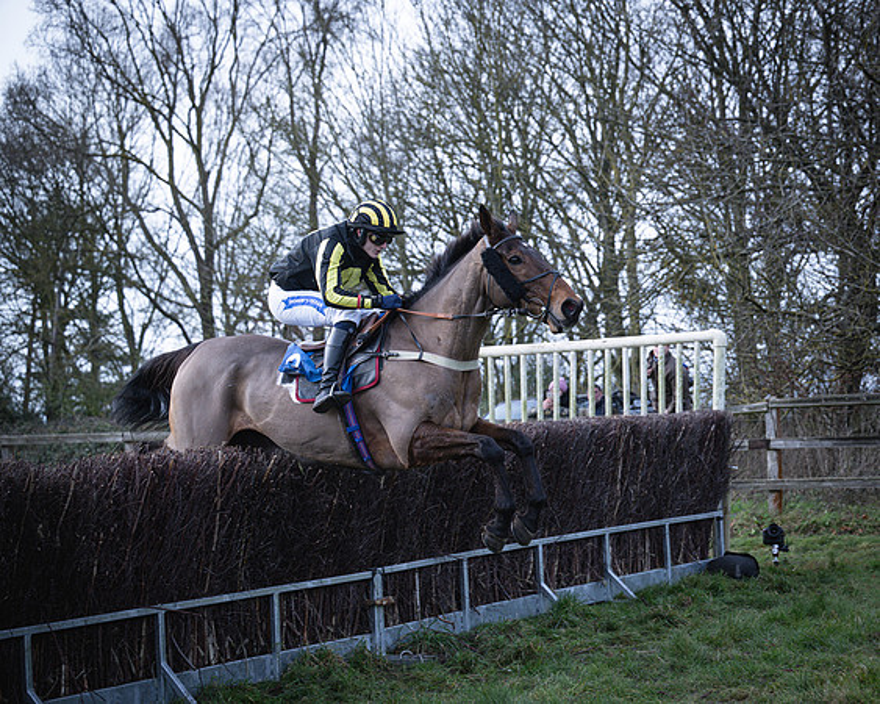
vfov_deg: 19.4
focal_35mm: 79
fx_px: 2052
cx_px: 528
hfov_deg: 24.2
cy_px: 352
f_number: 4
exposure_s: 1/1250
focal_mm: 70
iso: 800
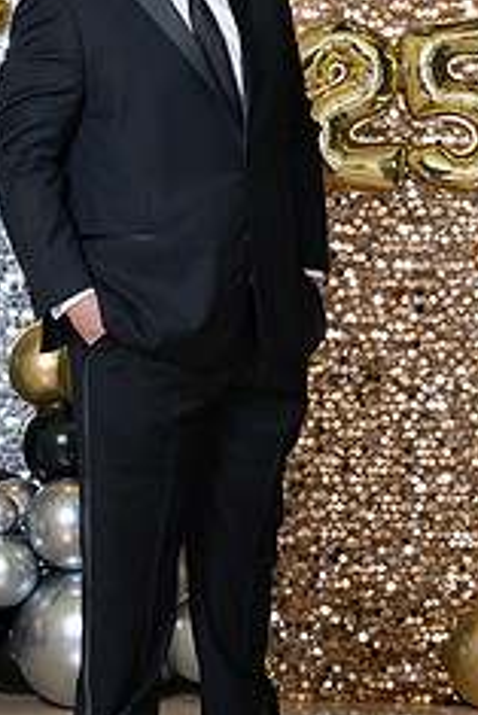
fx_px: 3957
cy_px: 146
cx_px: 198
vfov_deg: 10.3
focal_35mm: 199
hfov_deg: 6.9
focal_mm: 104
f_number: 8
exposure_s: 1/100
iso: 320
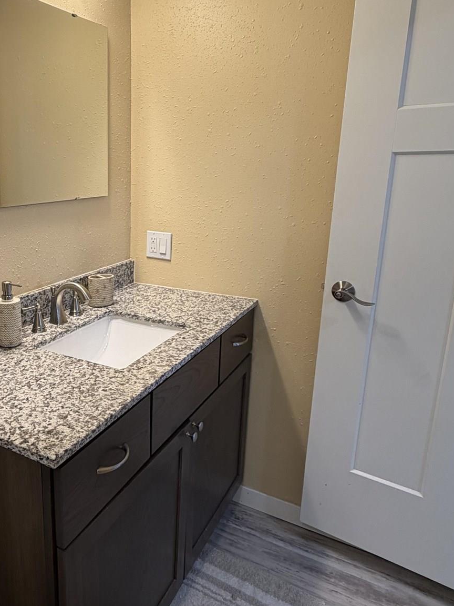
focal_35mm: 28
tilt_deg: -13.7
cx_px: 82
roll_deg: +0.2
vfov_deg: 63.4
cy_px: 284
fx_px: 490
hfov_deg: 46.8
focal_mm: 2.22
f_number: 2.2
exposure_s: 1/120
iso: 160
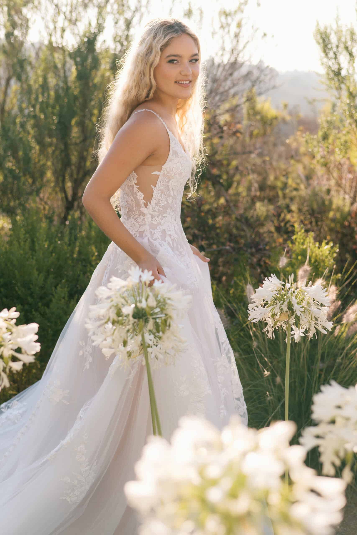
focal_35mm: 58
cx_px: 178
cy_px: 268
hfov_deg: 23.4
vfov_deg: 34.5
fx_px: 863
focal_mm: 58
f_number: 2.8
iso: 90
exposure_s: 1/1000
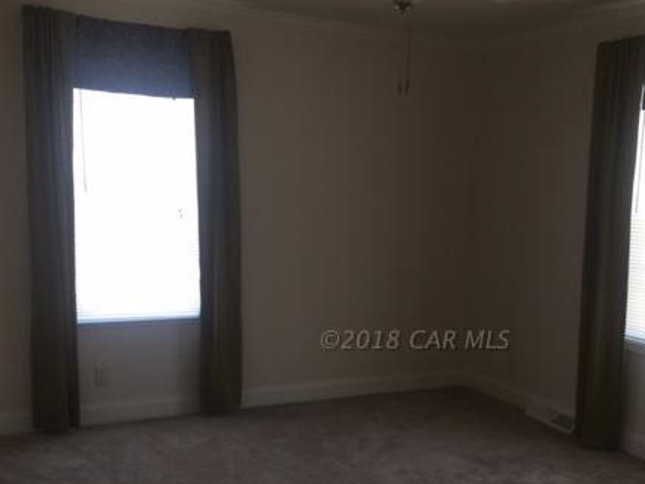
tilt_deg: -11.2
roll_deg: -2.7
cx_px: 415
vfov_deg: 33.2
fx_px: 801
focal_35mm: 43
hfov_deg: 43.4
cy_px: 339
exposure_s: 1/15
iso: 40
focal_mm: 4.15
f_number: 2.2
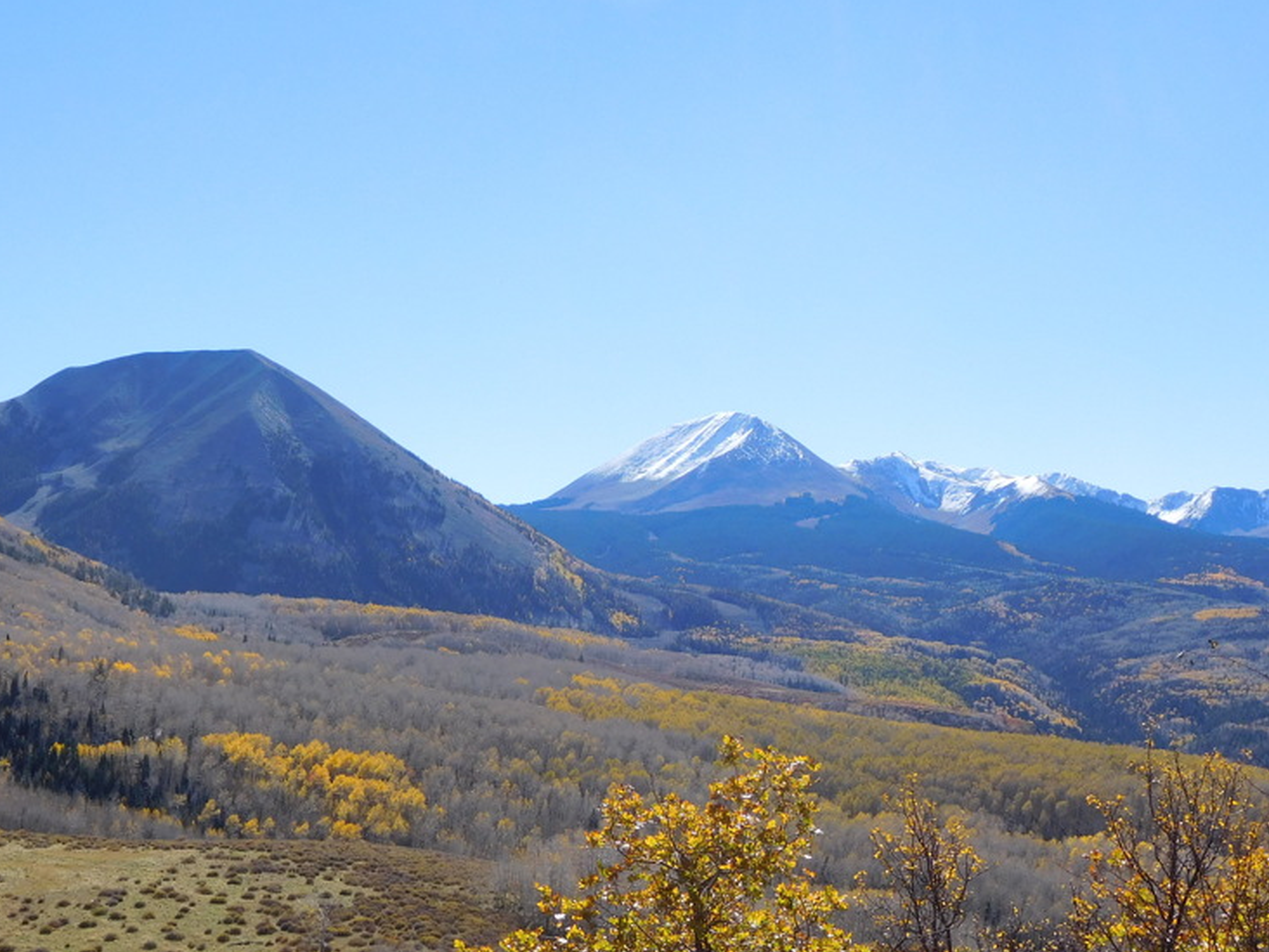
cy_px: 687
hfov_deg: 37.4
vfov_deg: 28.2
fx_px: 1870
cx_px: 545
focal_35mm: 51
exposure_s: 1/1000
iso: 125
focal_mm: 6.2
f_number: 3.8
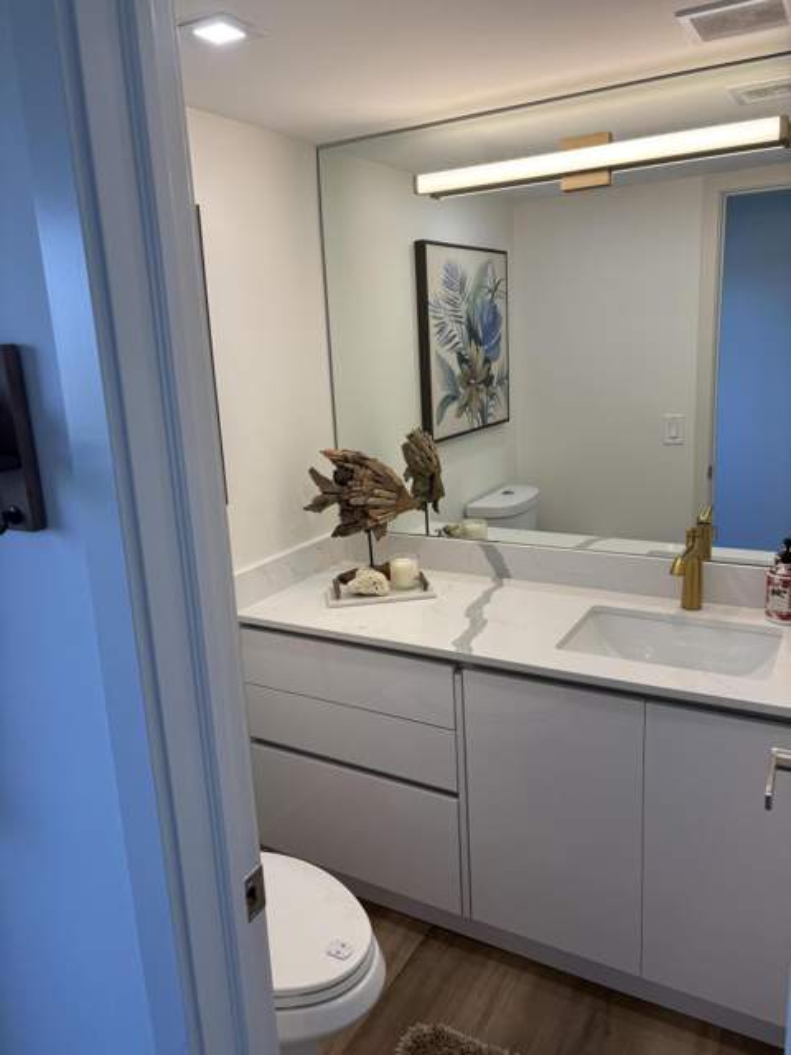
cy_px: 528
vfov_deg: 67.3
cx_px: 396
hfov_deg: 53.1
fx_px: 792
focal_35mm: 26
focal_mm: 5.96
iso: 64
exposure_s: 1/254
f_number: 1.6
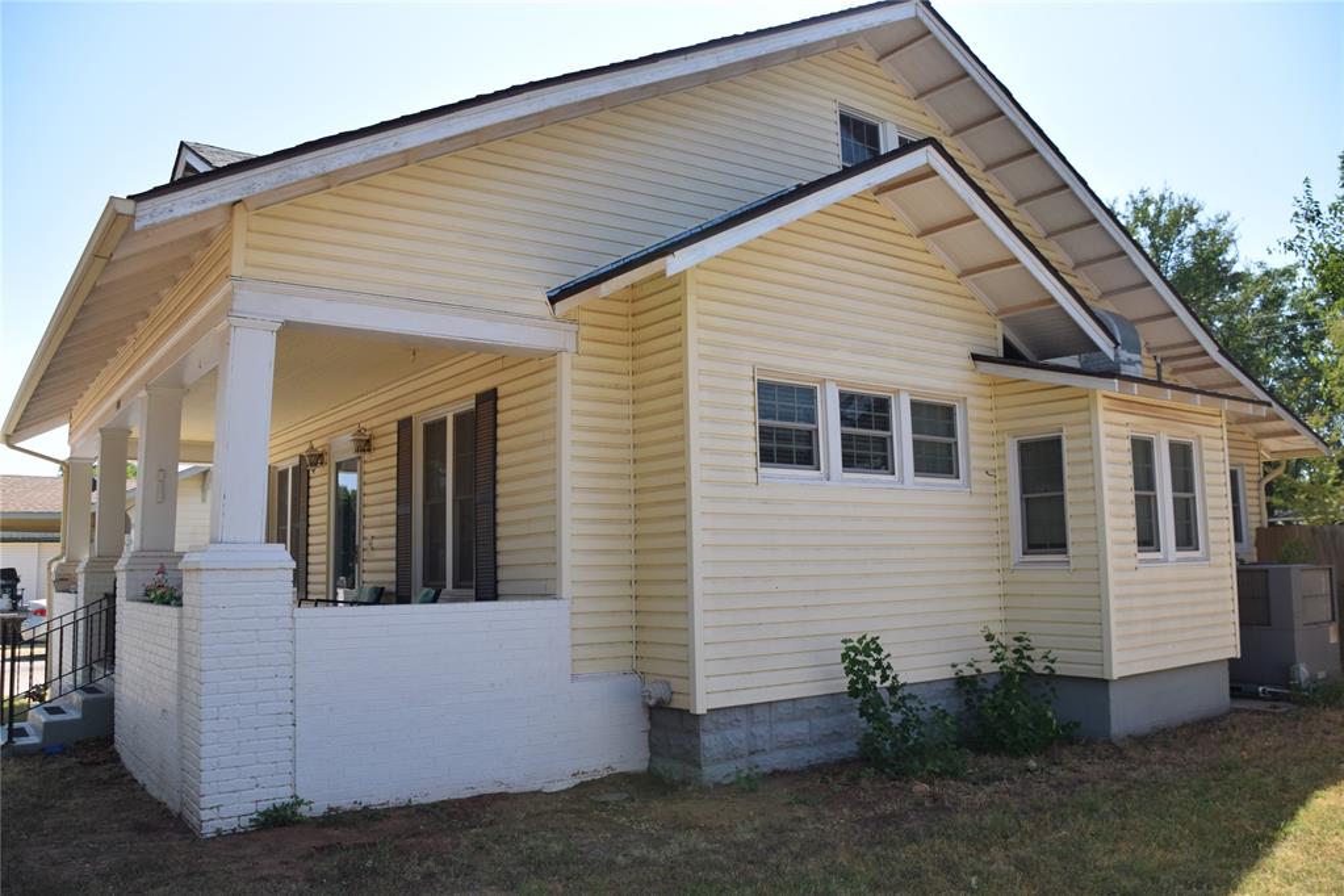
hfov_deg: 67.4
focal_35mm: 27
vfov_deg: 47.9
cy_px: 448
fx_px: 1008
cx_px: 672
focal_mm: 18
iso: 400
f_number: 6.3
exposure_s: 1/1600
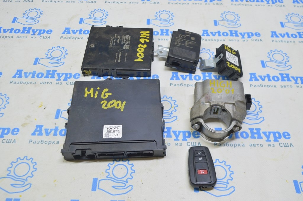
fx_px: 303
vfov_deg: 36.8
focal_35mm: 36
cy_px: 100
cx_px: 152
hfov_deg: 53.2
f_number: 5.6
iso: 400
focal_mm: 24
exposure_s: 1/20
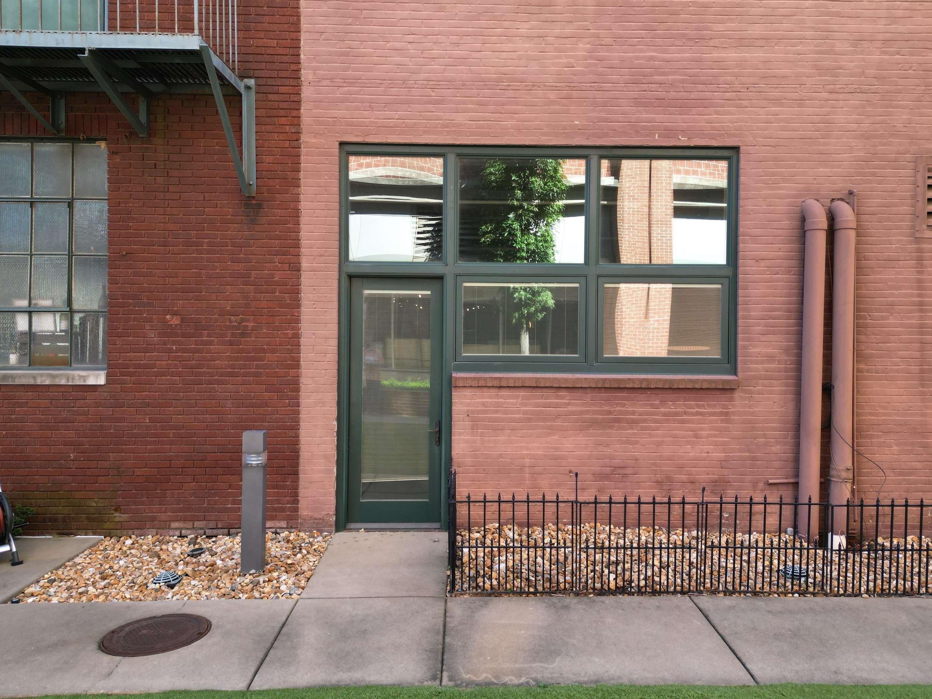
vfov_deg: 53.0
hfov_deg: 67.3
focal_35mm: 26
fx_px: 700
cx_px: 487
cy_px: 332
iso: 100
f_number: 1.7
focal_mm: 6.72
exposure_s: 1/160
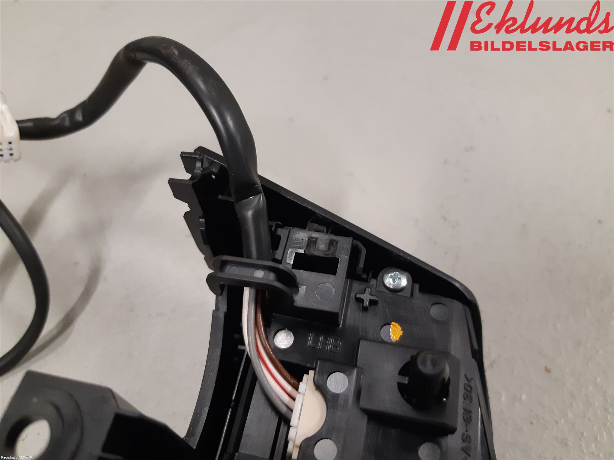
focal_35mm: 26
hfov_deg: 67.3
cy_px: 230
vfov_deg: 53.1
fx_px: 461
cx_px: 307
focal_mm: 3.93
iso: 200
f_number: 1.7
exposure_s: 1/50
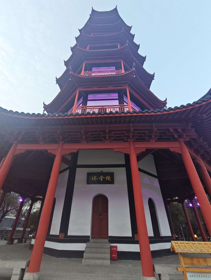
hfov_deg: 74.8
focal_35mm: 17
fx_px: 138
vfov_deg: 90.9
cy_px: 133
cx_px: 102
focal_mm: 1.65
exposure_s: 1/50
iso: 64
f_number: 2.2
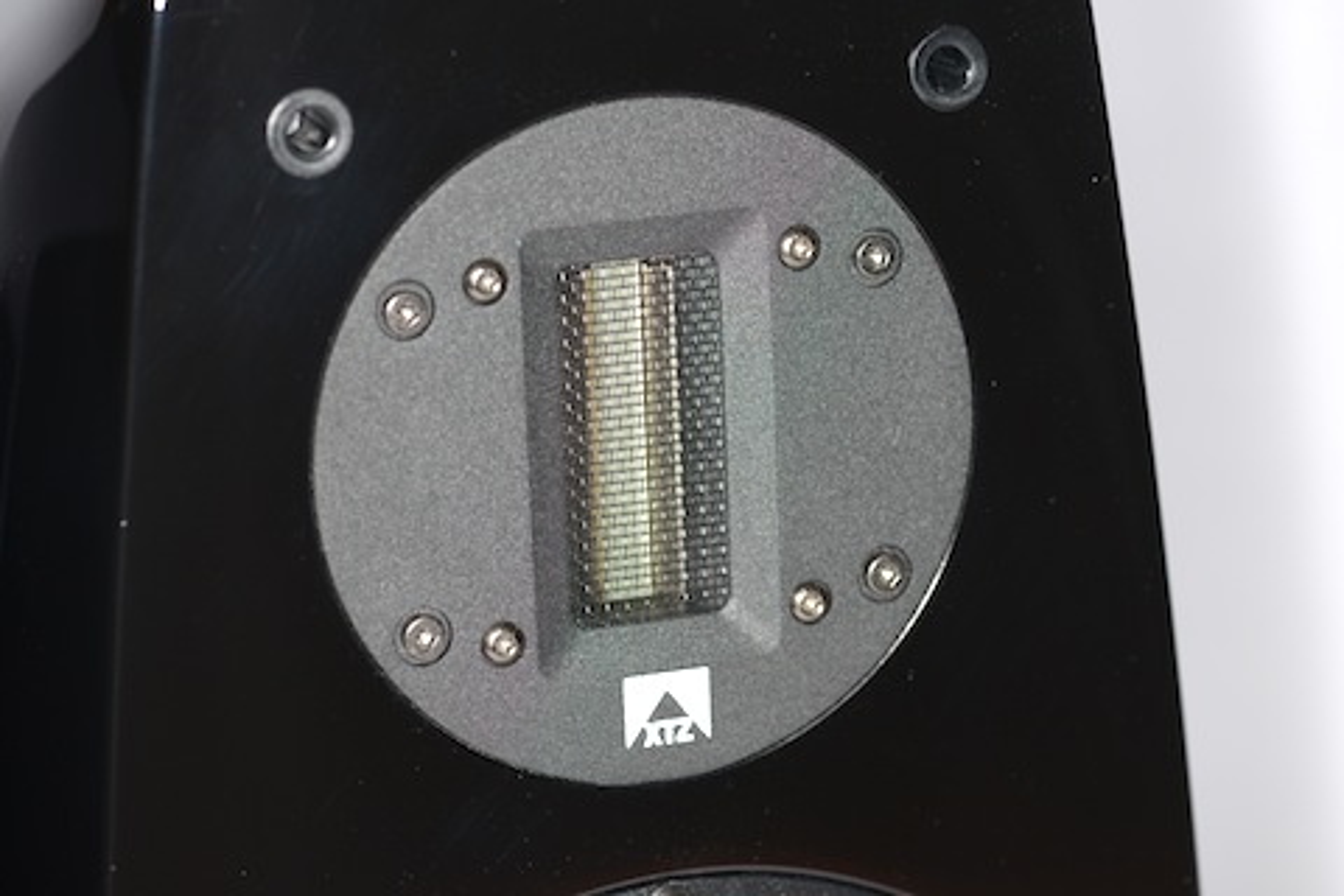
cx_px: 672
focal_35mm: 105
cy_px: 448
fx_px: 3920
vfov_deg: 13.0
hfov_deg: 19.5
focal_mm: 105
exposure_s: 1/30
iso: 400
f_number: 5.6
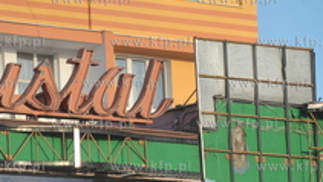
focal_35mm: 298
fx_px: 2554
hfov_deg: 7.2
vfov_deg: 4.1
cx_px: 58
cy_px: 187
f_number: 6.3
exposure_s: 1/1250
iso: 500
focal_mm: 150
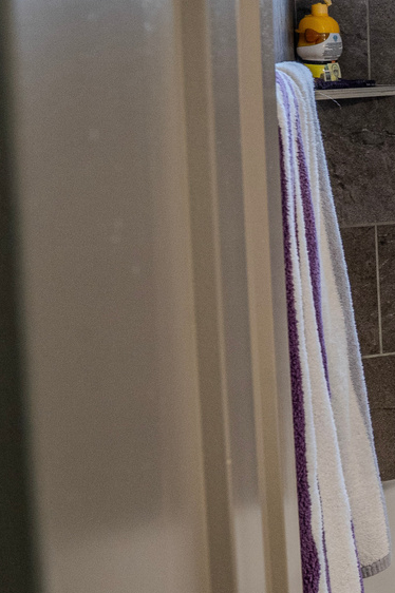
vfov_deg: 31.4
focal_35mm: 62
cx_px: 1050
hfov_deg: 13.1
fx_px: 1022
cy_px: 104
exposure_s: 1/50
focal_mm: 17
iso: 1000
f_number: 9
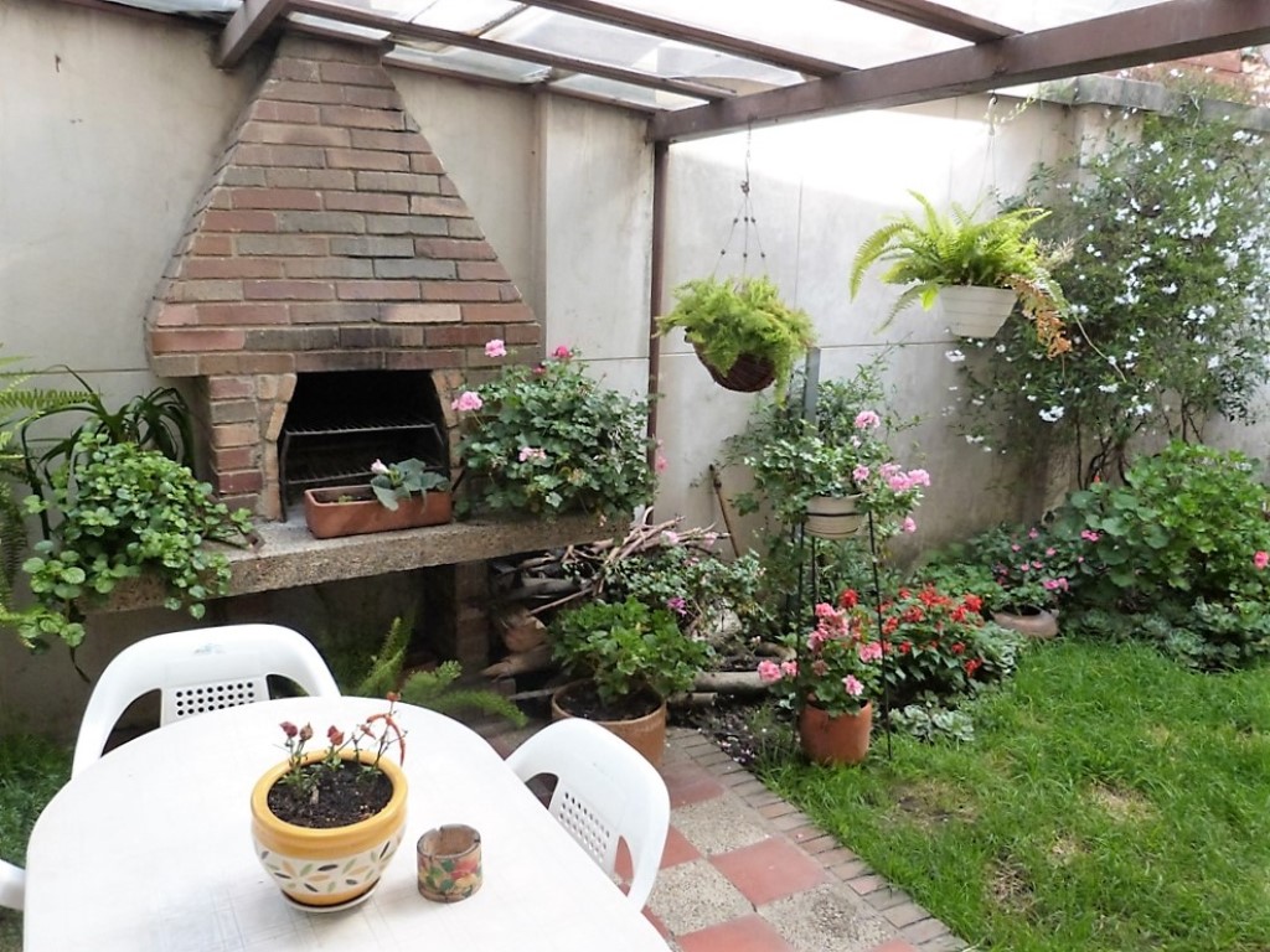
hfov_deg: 69.4
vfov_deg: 54.9
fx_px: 917
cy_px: 476
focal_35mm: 25
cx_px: 635
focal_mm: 4.5
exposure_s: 1/250
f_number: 2.8
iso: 400
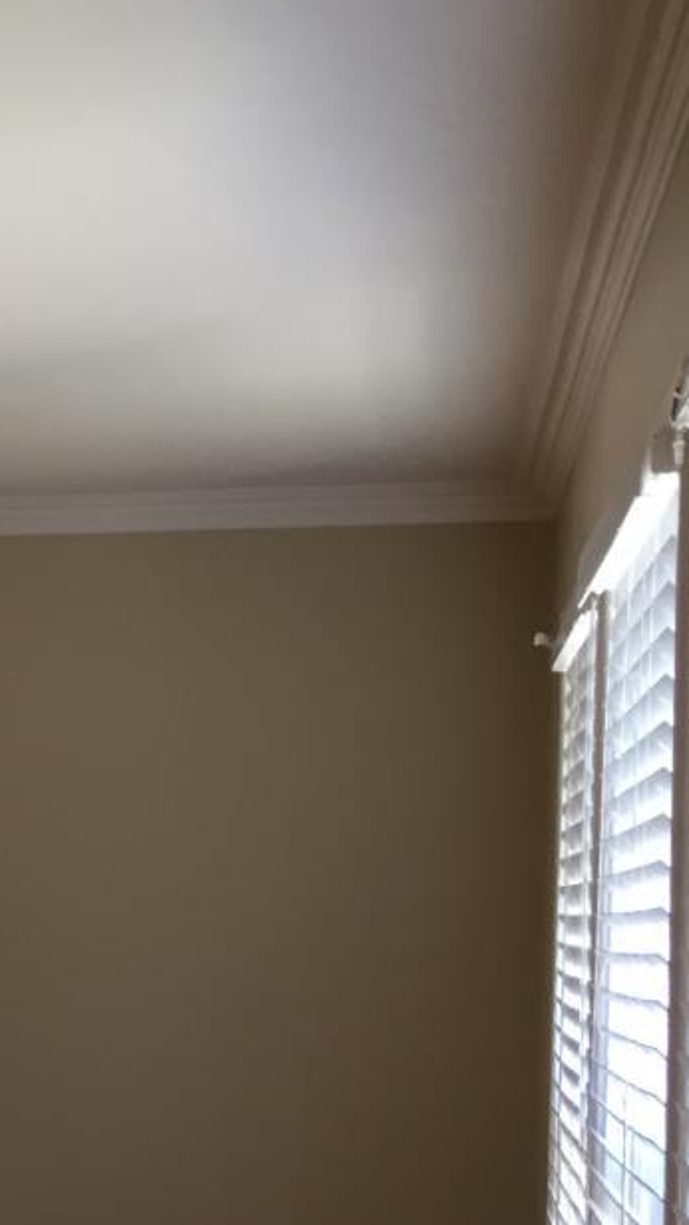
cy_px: 899
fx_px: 2501
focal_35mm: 77
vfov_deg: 27.2
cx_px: -574
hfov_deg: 13.9
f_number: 2.2
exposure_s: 1/30
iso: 40
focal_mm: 4.15
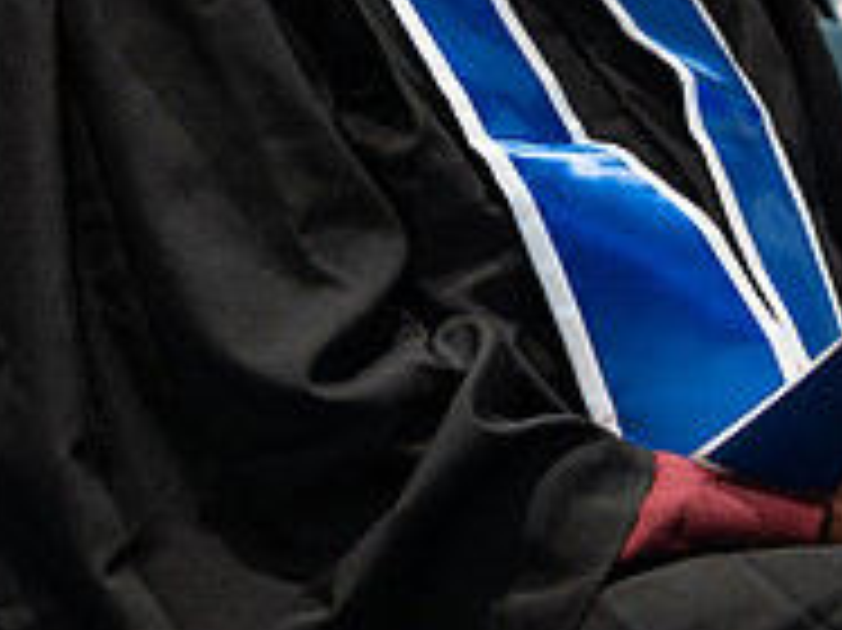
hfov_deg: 2.8
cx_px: 668
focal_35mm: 717
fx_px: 17429
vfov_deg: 2.1
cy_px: -308
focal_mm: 185
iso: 2500
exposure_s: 1/125
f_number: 2.8
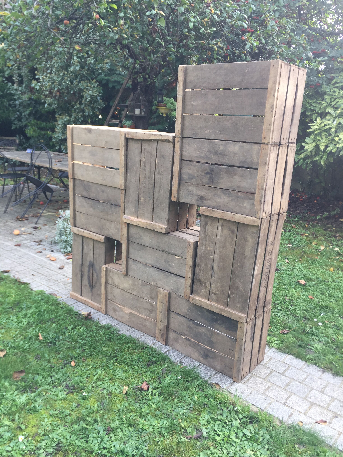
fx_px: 383
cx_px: 172
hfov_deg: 48.2
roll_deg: -2.0
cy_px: 228
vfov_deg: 61.7
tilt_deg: -17.7
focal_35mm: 29
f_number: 2.2
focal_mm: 4.15
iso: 32
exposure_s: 1/126
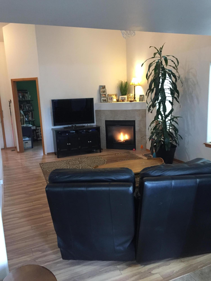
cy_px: 140
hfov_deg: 48.2
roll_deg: +1.6
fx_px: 236
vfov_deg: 61.7
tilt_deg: -10.9
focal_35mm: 29
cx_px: 106
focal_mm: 4.15
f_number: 2.2
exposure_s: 1/20
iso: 250
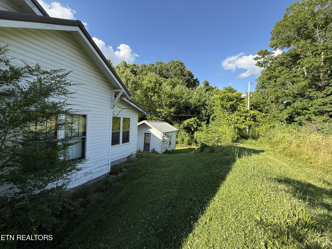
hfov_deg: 102.1
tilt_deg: -0.9
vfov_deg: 85.7
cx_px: 166
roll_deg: -3.7
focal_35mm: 14
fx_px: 134
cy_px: 124
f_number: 2.2
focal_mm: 2.22
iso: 64
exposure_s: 1/607
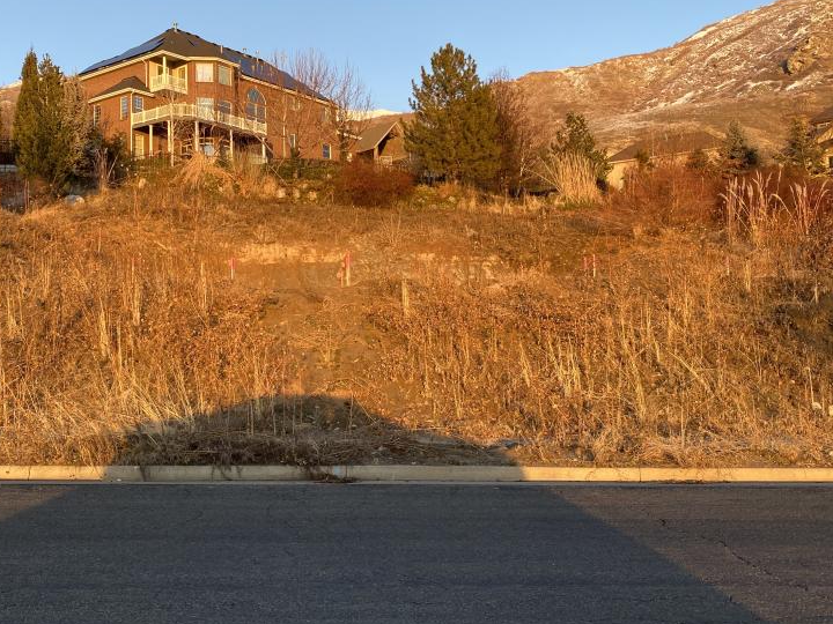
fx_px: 890
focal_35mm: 37
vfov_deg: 38.6
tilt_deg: +4.9
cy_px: 269
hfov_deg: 50.1
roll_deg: +1.0
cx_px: 390
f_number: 1.8
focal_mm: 4.25
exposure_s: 1/411
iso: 32
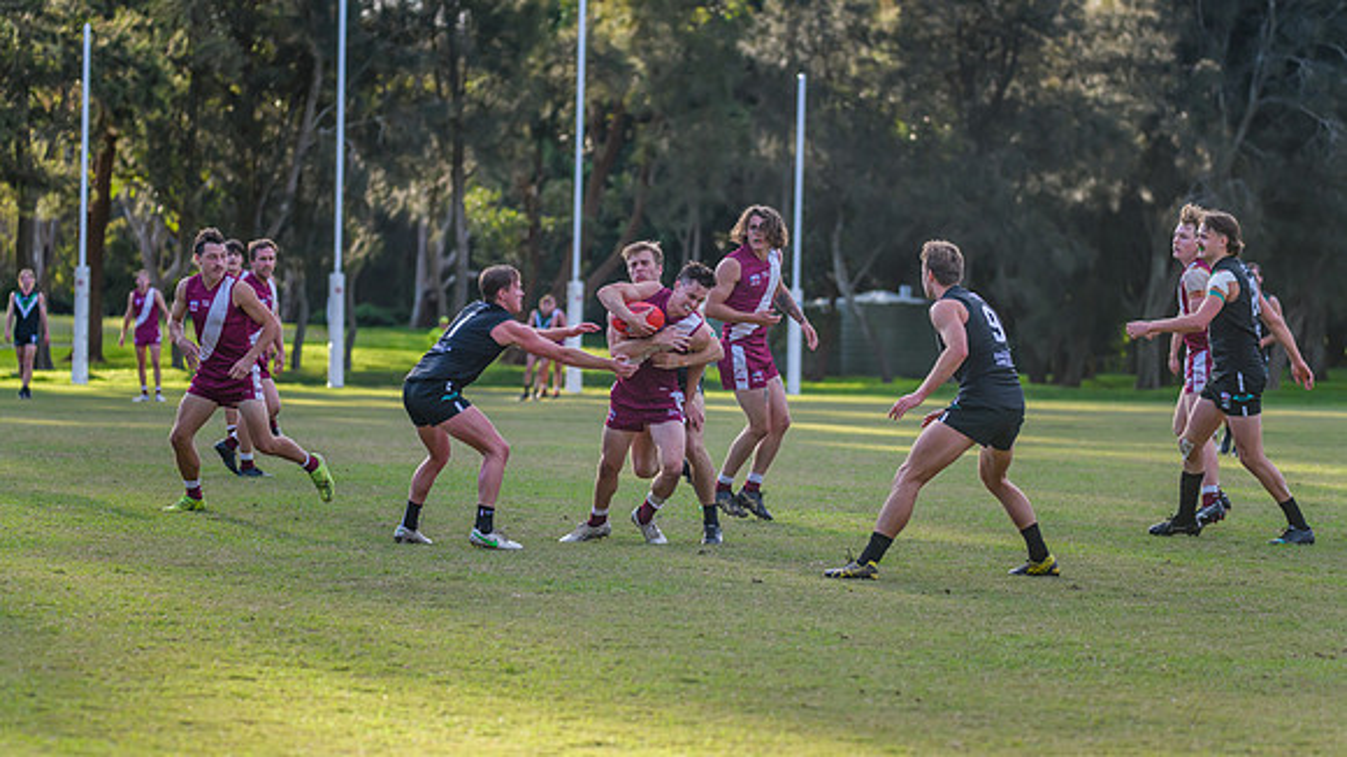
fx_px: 4599
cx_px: 689
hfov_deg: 16.7
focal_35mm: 129
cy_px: 400
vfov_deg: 9.4
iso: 800
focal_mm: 120
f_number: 2.8
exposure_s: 1/2500
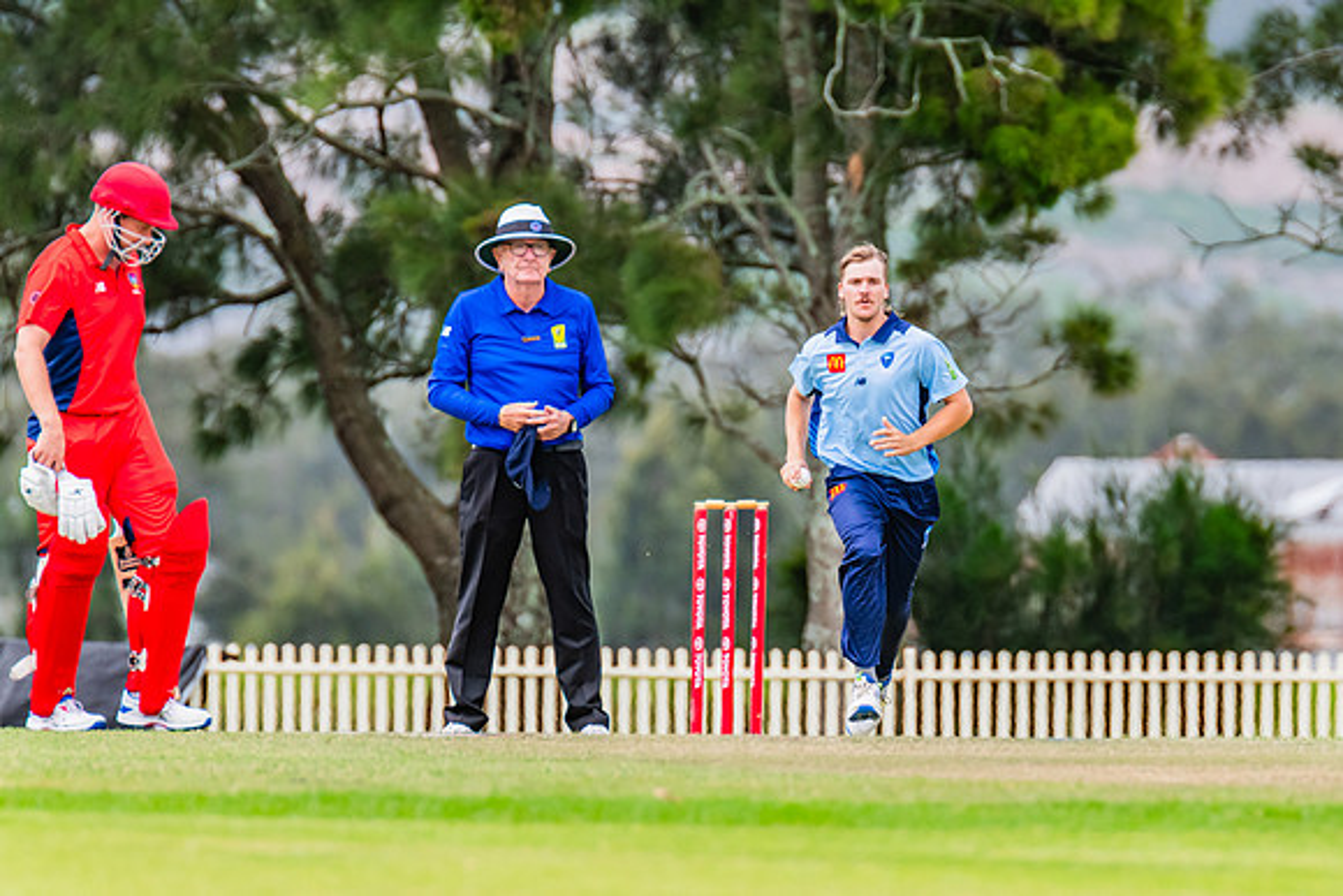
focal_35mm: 790
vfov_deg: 1.7
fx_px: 29491
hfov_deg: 2.6
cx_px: 876
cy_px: 449
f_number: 9
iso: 800
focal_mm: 600
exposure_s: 1/1250
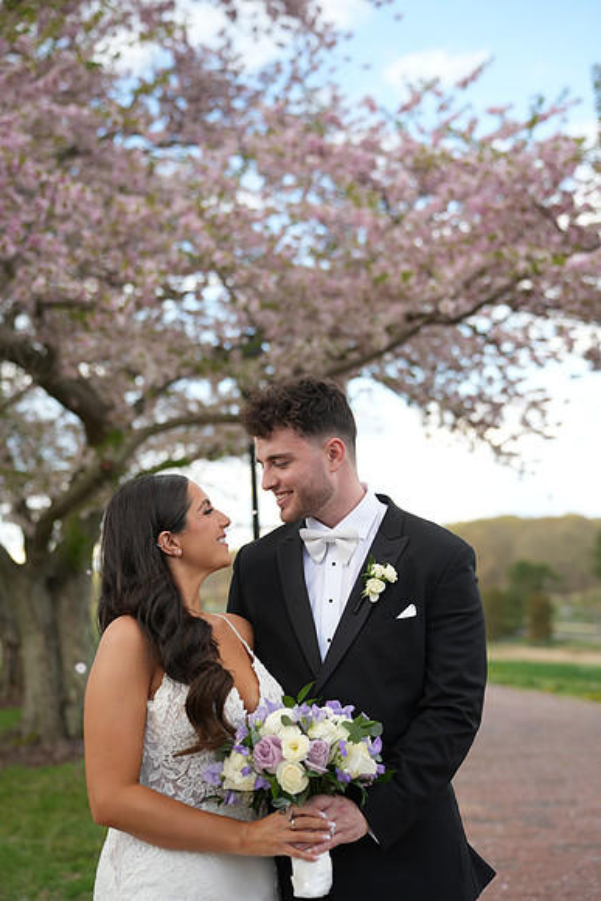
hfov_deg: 25.1
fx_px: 1351
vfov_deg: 36.9
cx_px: 300
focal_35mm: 54
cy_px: 450
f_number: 2.5
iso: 100
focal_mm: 54
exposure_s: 1/400
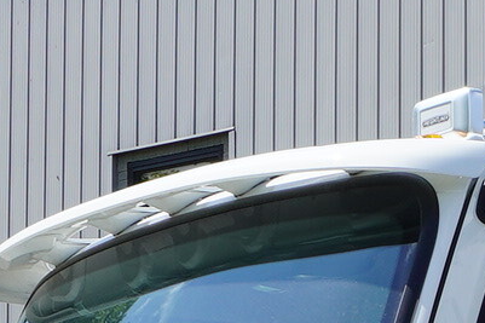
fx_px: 2878
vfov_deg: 6.2
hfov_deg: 9.3
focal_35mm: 214
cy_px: 691
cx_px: 754
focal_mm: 19
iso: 100
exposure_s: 1/125
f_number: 9
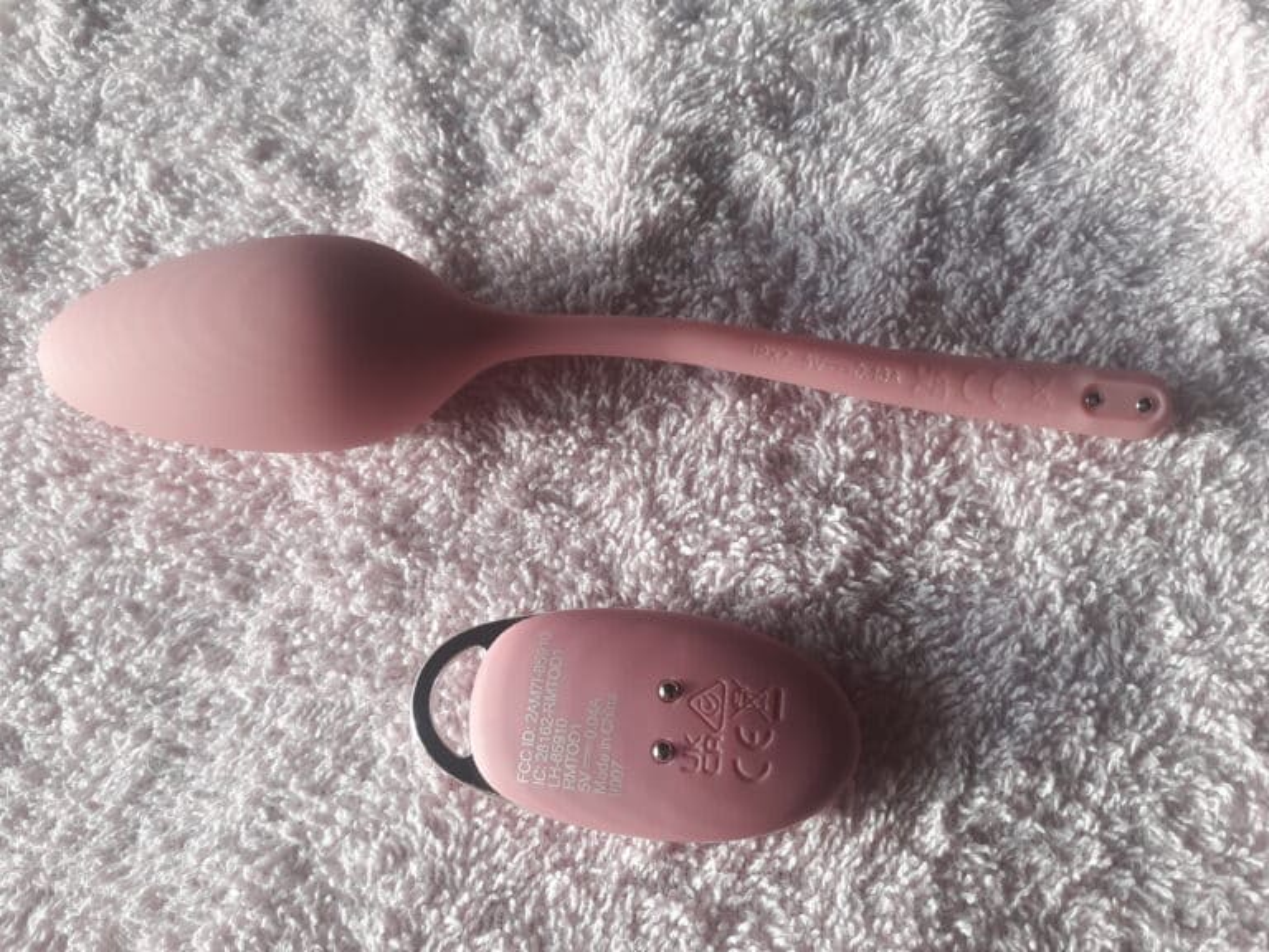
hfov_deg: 63.4
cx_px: 634
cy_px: 476
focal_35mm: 28
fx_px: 1026
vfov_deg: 49.7
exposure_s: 1/120
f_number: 1.7
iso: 50
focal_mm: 3.7
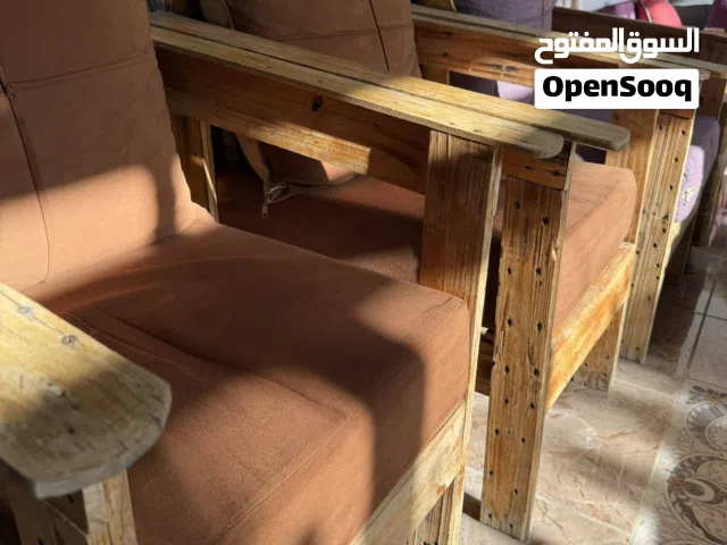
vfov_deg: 56.8
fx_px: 504
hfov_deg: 71.6
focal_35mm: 24
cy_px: 272
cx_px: 364
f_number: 1.78
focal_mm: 6.76
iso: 80
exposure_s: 1/267
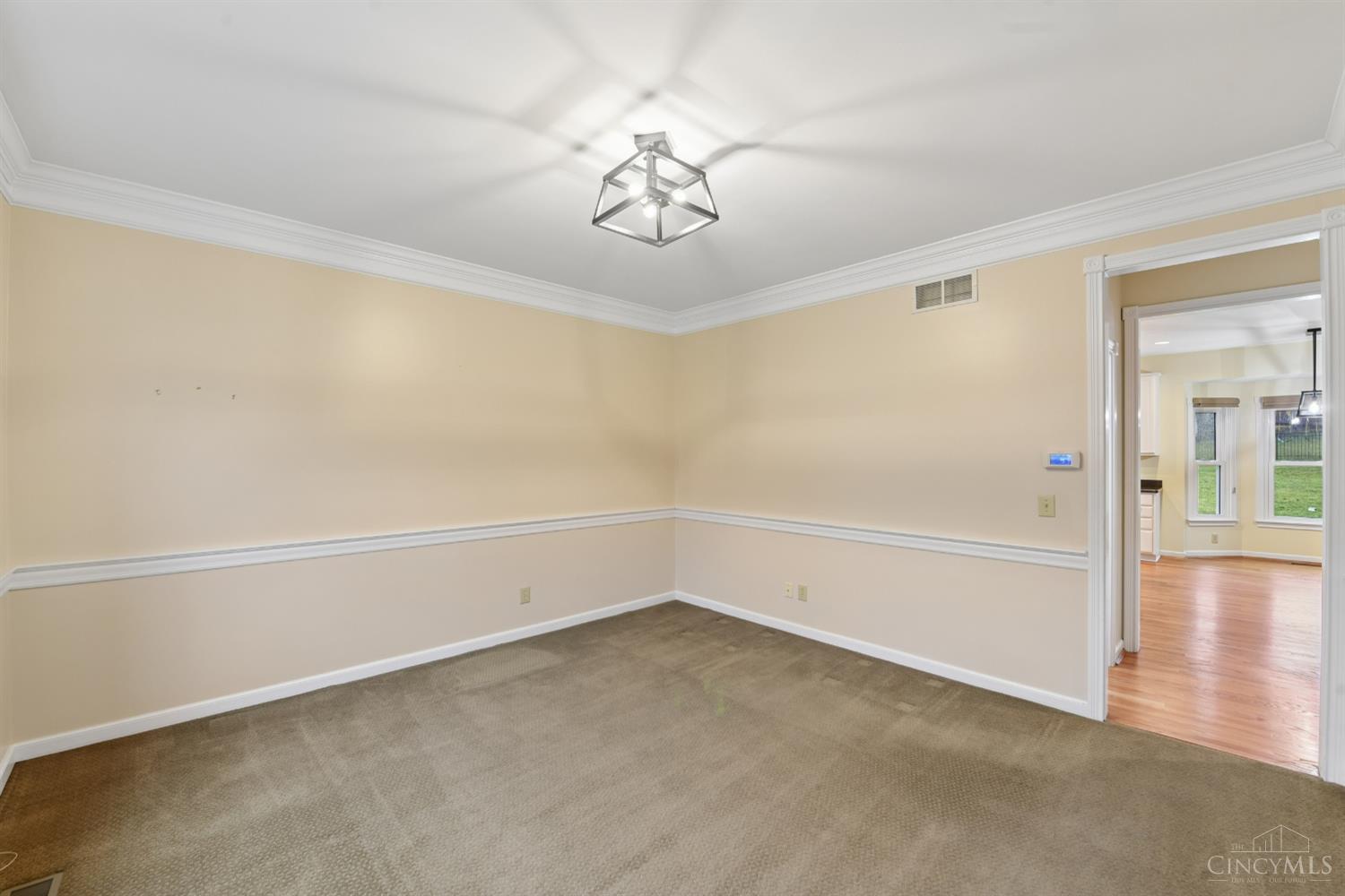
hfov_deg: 104.3
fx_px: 523
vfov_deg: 81.2
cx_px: 672
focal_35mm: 14
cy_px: 448
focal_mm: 14
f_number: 8
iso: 400
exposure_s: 1/8
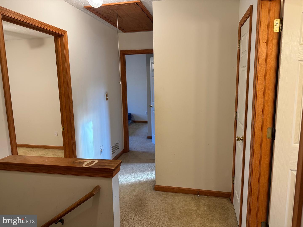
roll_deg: +0.8
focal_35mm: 24
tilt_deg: -10.4
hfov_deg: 71.6
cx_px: 152
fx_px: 210
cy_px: 114
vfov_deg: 56.8
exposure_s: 1/60
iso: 125
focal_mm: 6.76
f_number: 1.78
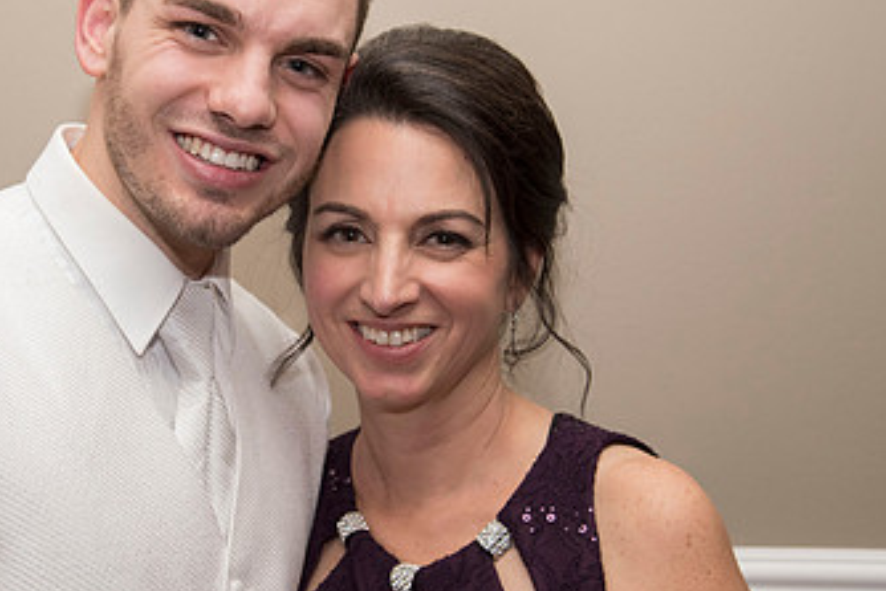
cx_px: 286
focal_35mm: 80
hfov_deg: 25.2
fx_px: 1970
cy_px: 269
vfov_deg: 17.1
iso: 2000
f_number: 5
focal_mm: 46
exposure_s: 1/200
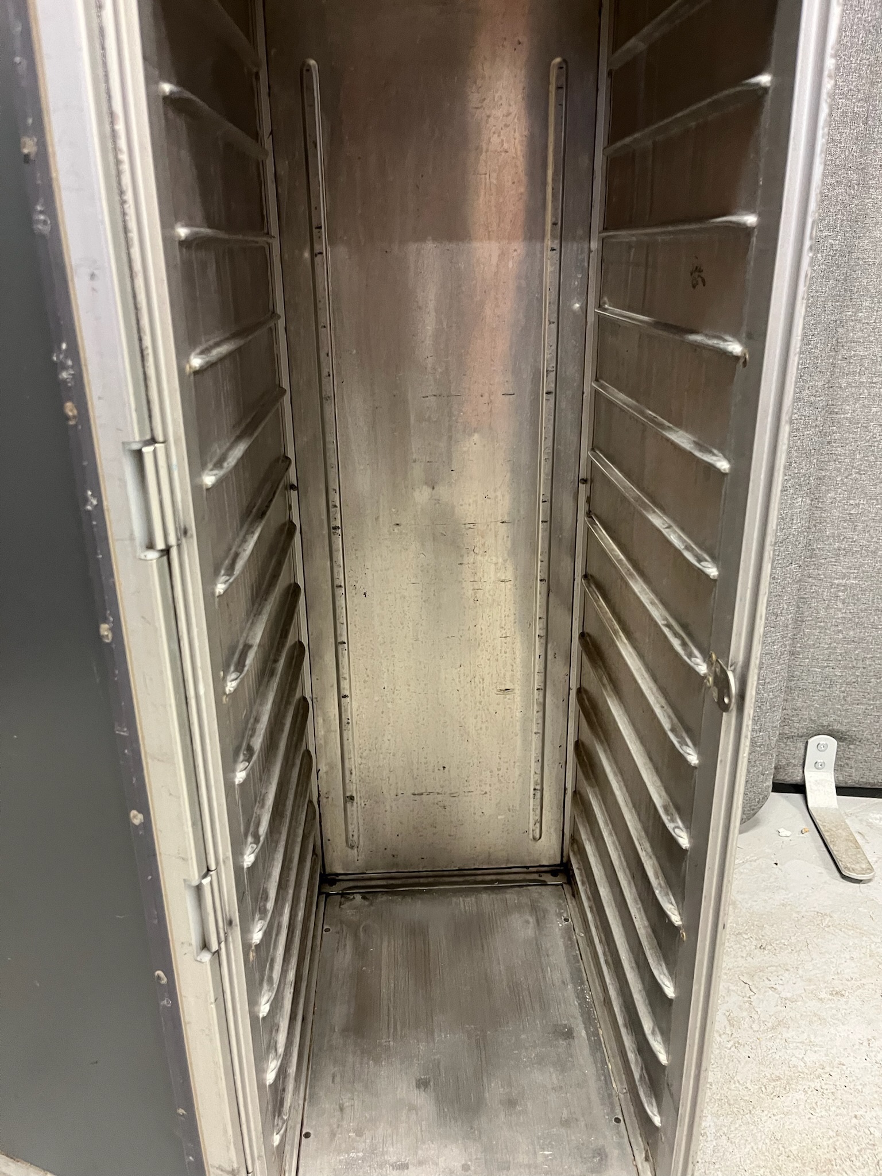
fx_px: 883
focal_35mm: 26
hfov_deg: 53.1
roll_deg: +2.1
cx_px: 441
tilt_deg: -20.3
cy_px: 588
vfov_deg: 67.3
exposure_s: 1/50
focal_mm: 5.1
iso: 400
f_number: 1.6
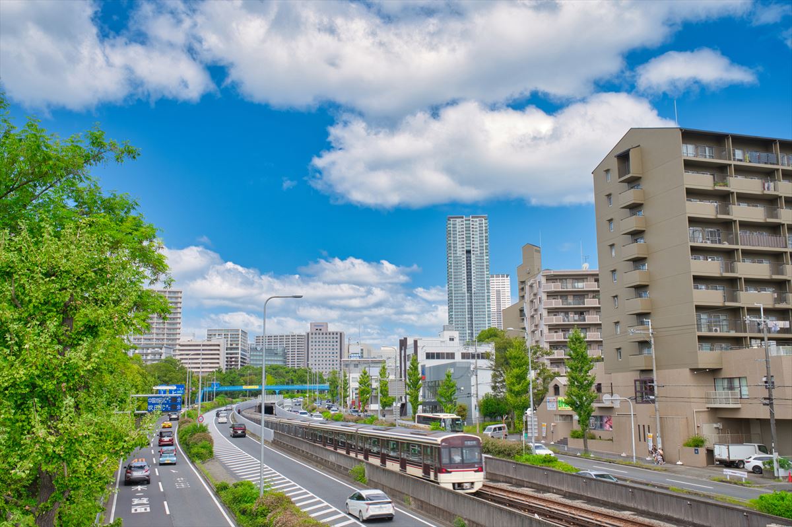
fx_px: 769
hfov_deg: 54.5
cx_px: 396
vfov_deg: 37.8
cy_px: 264
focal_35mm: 35
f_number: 16
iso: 200
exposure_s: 1/80
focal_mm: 35
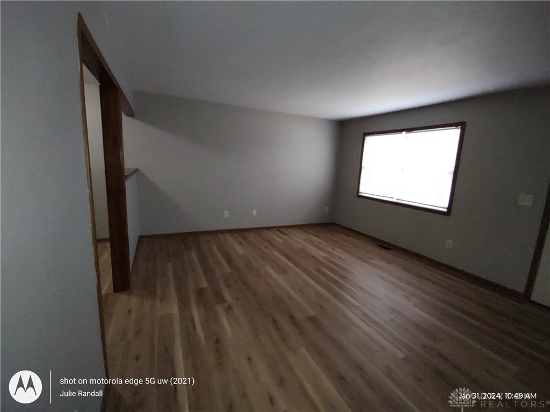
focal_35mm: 16
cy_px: 206
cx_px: 275
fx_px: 254
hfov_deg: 94.5
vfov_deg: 78.1
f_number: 2.2
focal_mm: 1.66
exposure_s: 1/40
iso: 1006
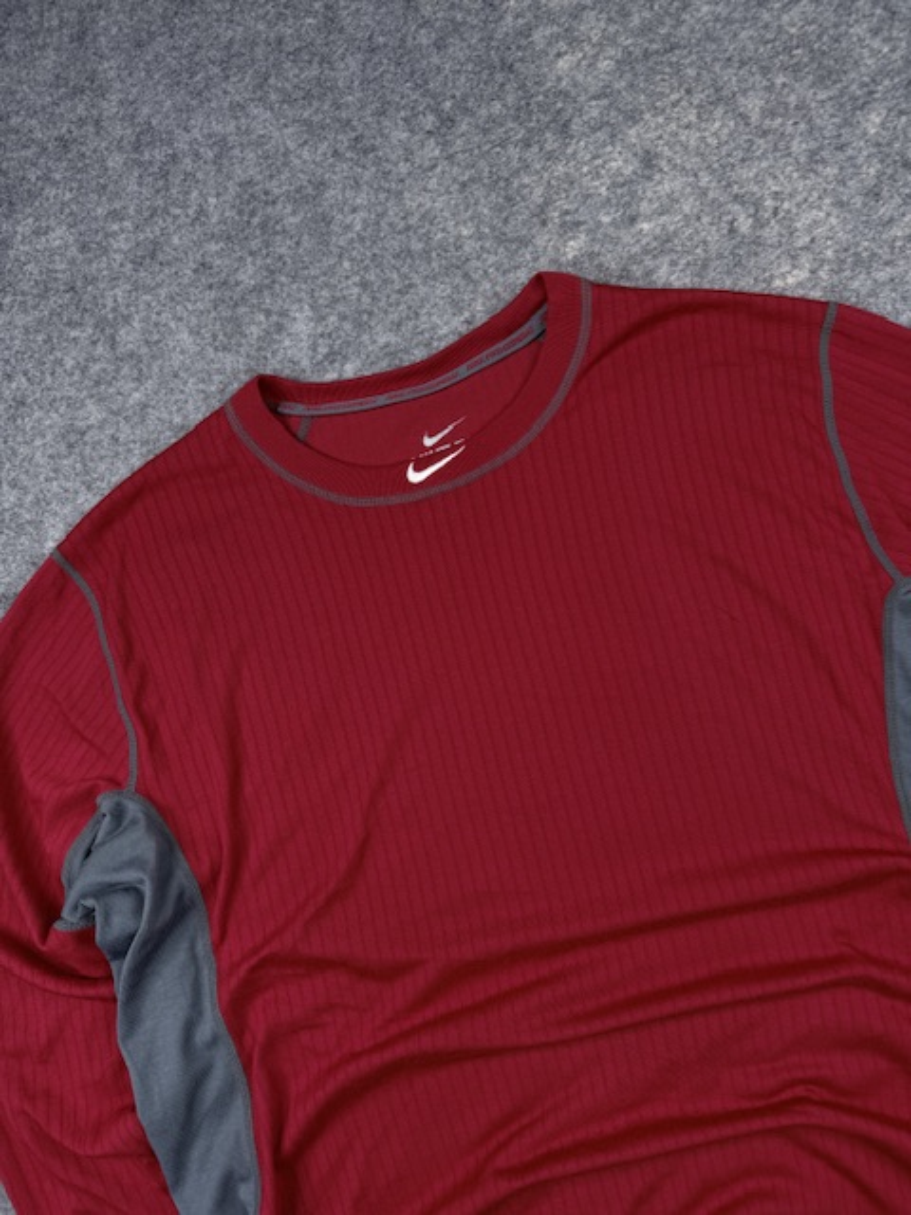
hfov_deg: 56.8
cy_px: 608
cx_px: 456
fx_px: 842
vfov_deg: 71.6
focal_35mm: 24
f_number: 1.78
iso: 64
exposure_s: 1/121
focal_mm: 6.76
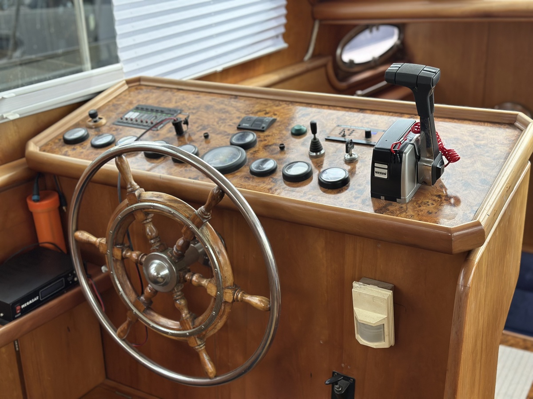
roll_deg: +2.6
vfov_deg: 30.3
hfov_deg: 39.7
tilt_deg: -20.1
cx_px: 266
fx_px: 739
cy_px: 200
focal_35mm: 48
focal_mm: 6.86
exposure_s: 1/491
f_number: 1.78
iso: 80
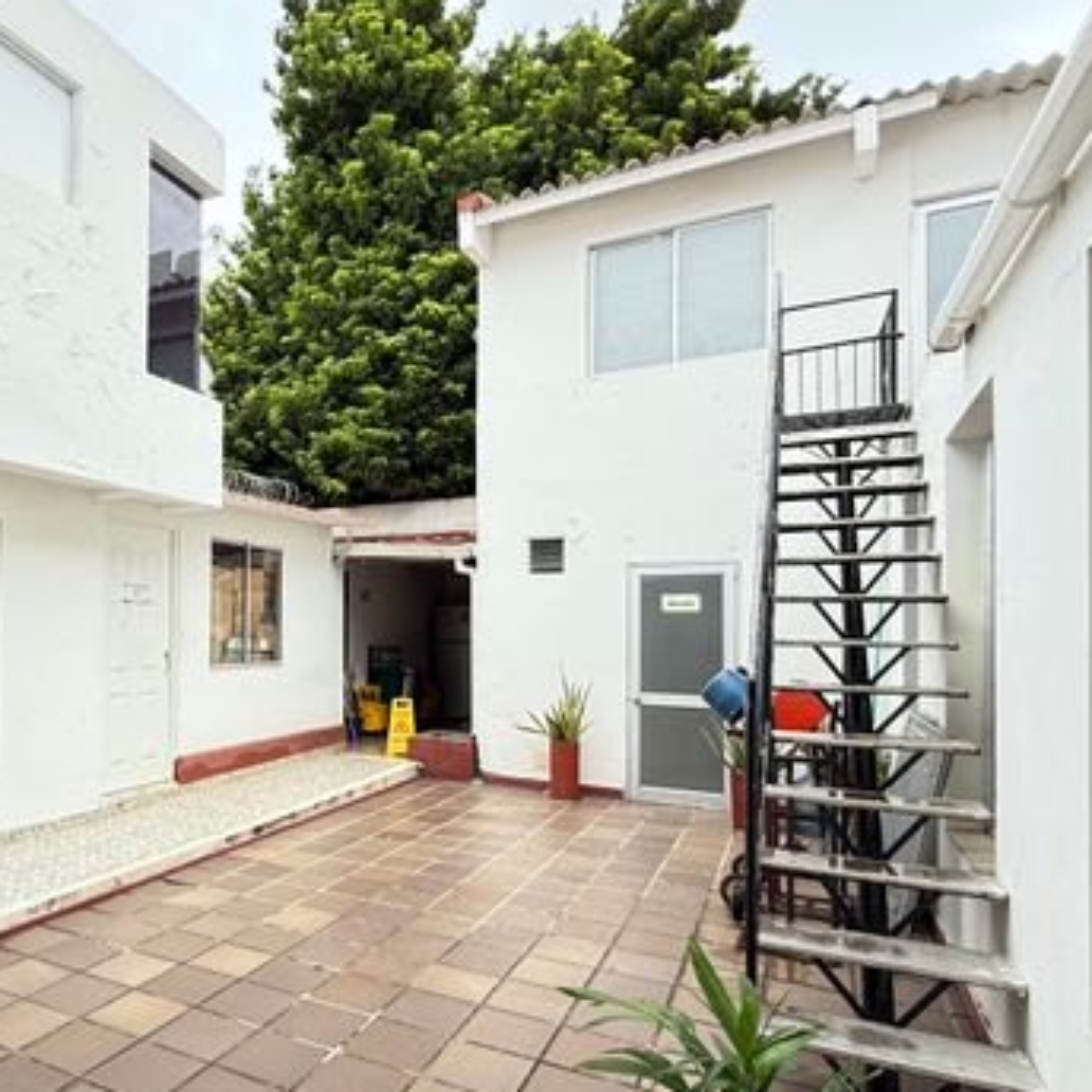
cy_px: 613
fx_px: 857
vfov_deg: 64.8
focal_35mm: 24
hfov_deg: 61.6
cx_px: 281
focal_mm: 2.22
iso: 50
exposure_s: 1/232
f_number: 2.2
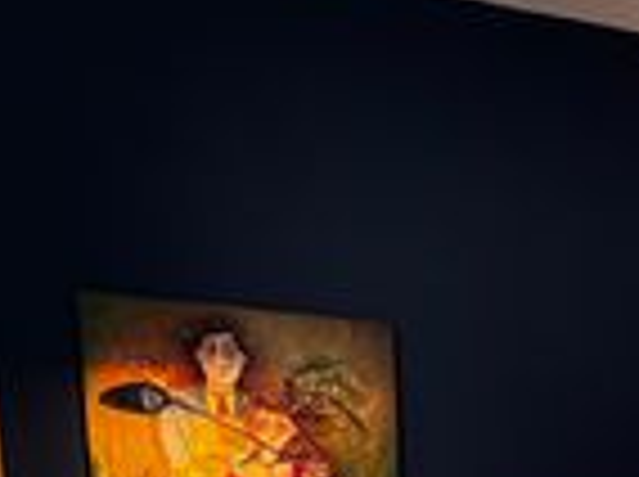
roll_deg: -0.9
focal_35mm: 55
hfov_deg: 28.5
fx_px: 1014
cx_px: 837
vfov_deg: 20.1
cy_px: 828
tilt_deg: -9.3
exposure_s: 1/60
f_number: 1.8
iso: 200
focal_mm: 1.57
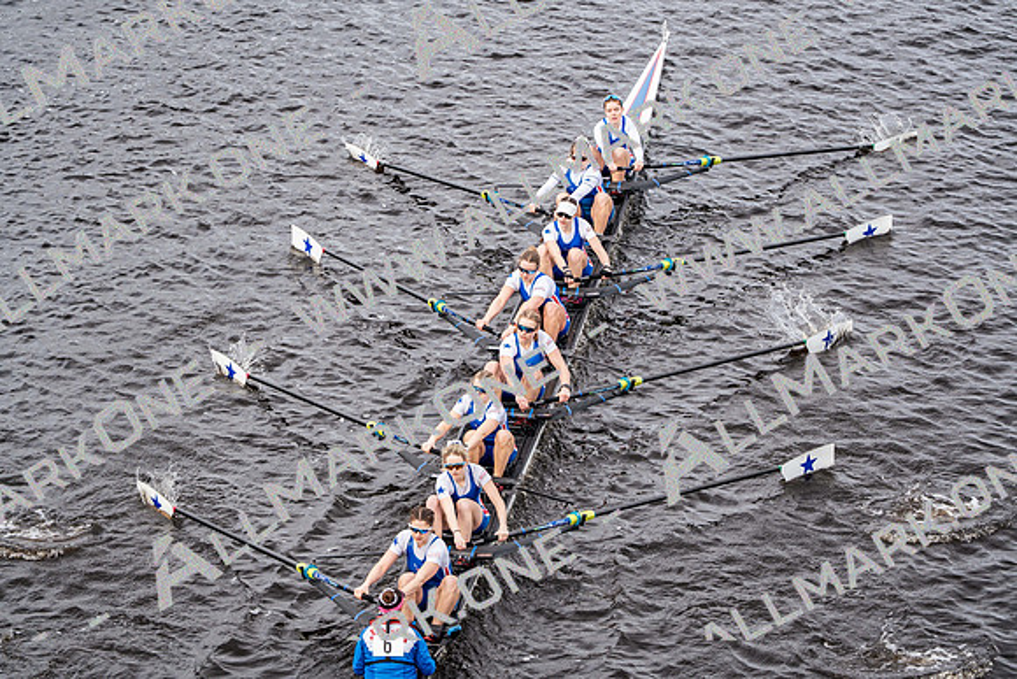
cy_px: 340
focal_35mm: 157
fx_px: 4436
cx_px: 508
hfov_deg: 13.1
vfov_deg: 8.7
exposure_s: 1/2000
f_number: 2.8
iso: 400
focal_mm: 157
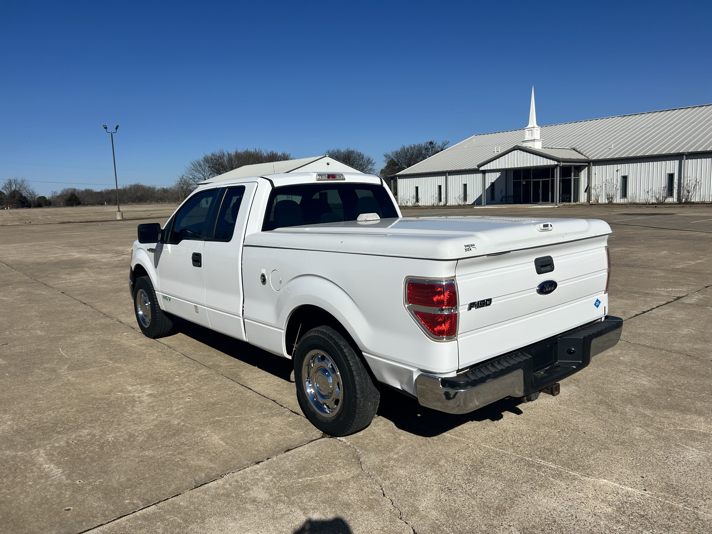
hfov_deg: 67.3
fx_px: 535
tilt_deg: -7.5
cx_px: 356
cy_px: 267
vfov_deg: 53.1
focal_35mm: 26
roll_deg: +3.2
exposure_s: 1/11364
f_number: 1.5
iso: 50
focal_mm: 5.7
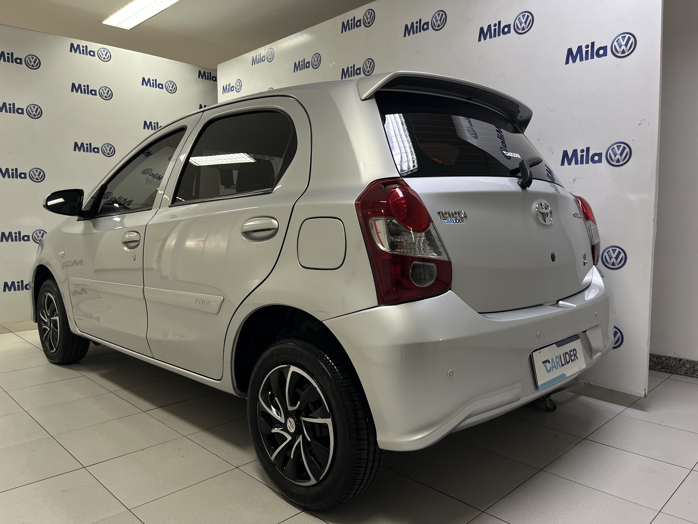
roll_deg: -0.2
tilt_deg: -5.0
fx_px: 524
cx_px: 349
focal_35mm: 26
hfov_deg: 67.3
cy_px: 262
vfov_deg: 53.1
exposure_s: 1/60
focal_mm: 5.1
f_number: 1.6
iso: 80
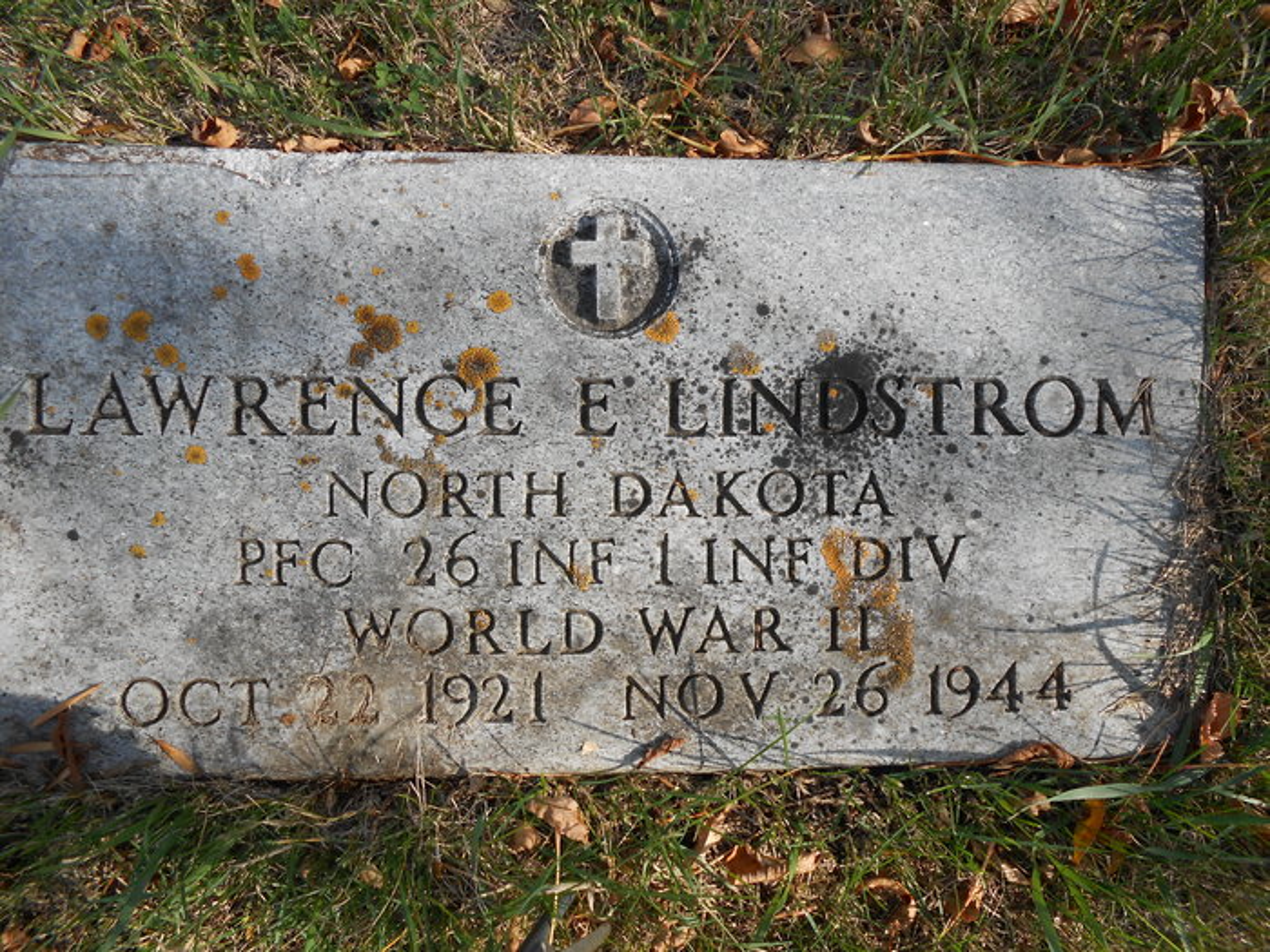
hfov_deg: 67.3
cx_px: 635
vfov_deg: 53.1
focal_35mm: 26
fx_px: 954
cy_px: 476
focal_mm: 4.6
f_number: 3.5
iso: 80
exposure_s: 1/400
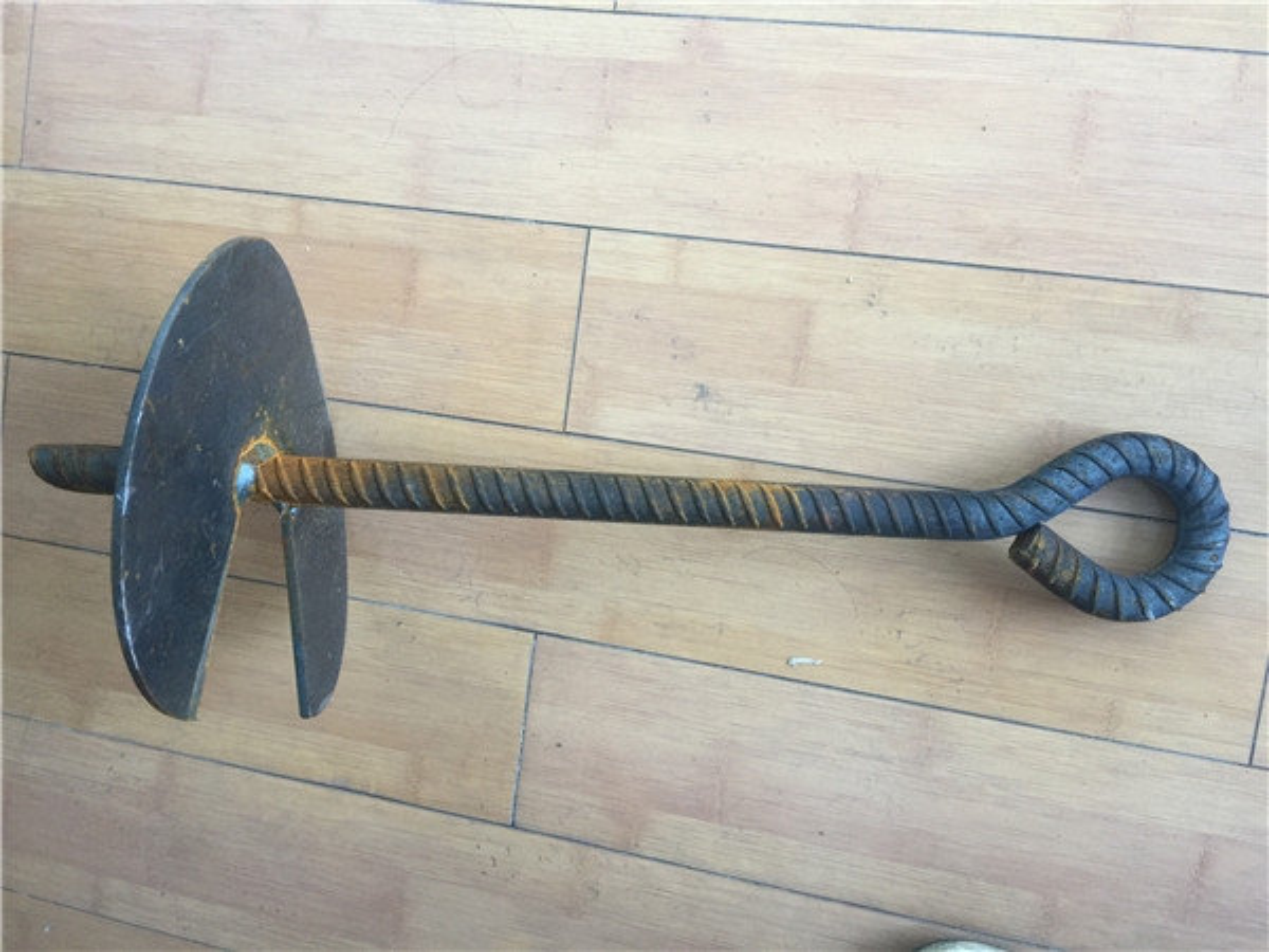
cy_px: 476
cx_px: 634
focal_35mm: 29
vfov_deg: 48.2
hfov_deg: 61.7
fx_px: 1063
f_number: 2.2
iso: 64
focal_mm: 4.15
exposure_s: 1/33
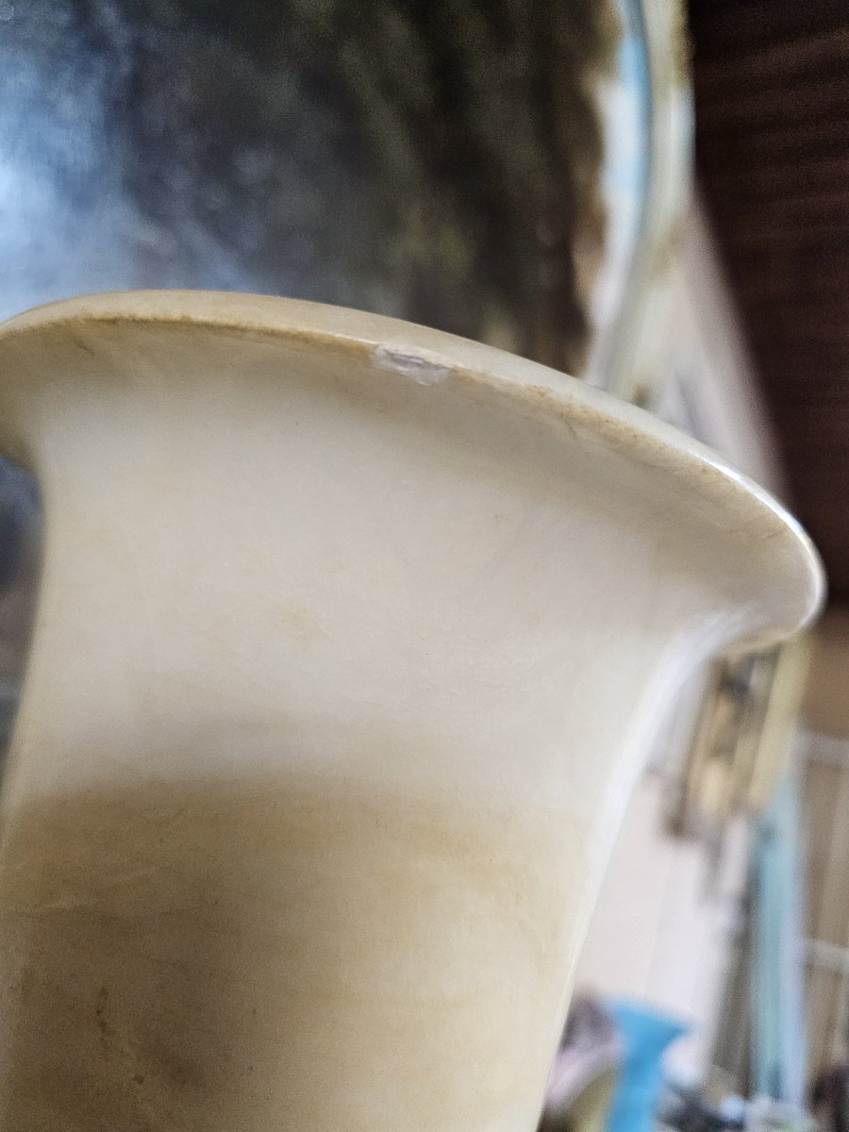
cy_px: 566
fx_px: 752
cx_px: 424
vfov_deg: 73.9
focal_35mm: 23
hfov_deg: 58.9
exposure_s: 1/100
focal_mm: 6.3
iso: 400
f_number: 1.7
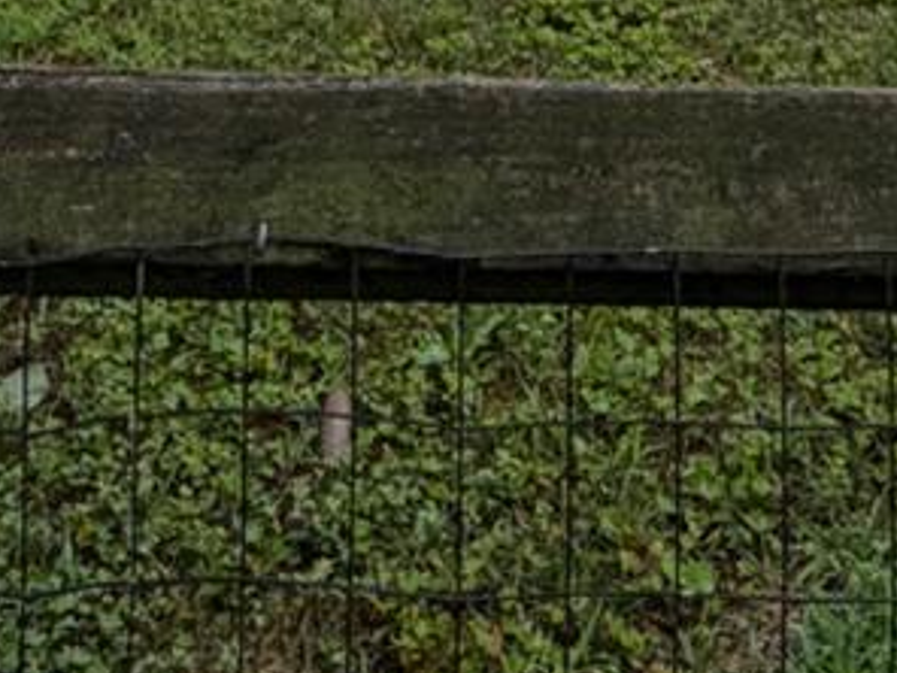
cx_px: 661
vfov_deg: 15.9
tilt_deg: -0.6
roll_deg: -0.2
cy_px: -749
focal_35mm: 68
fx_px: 1762
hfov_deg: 28.2
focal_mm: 2.22
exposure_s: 1/502
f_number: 2.2
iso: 50
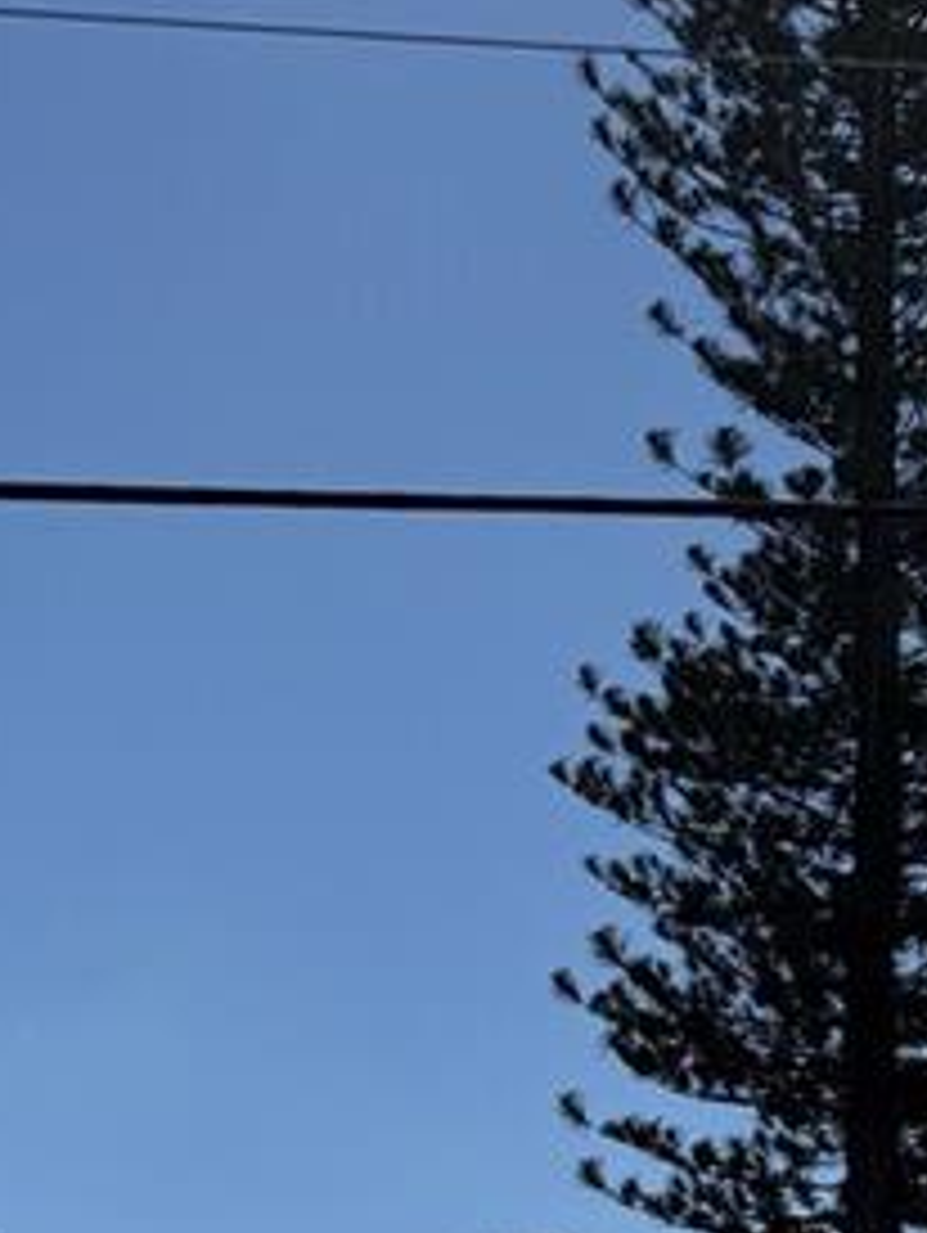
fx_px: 3743
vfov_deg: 15.7
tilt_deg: -3.7
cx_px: 1422
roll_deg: -0.5
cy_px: 2300
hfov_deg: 13.3
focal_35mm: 105
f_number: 1.78
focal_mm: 6.76
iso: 80
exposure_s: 1/10309
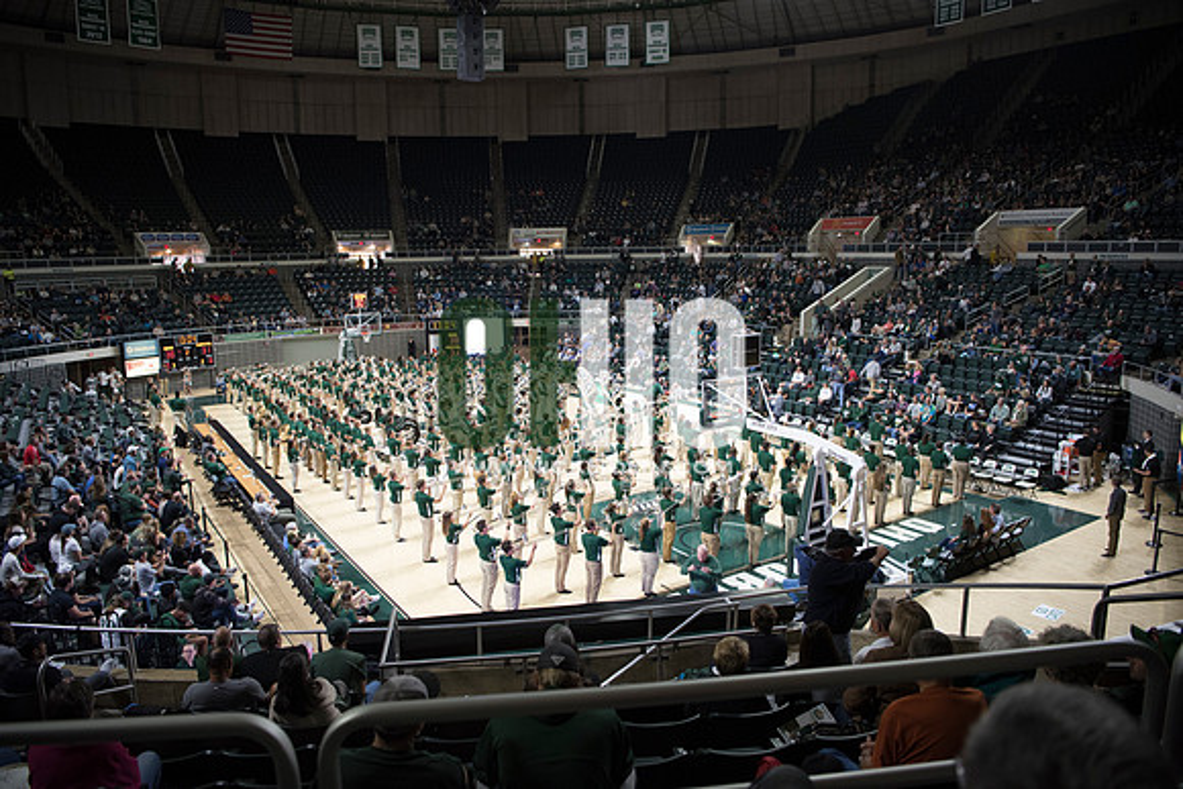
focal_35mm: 24
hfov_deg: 73.7
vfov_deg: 53.2
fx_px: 789
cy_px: 394
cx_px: 592
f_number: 2.8
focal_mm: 24
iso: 2000
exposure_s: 1/400
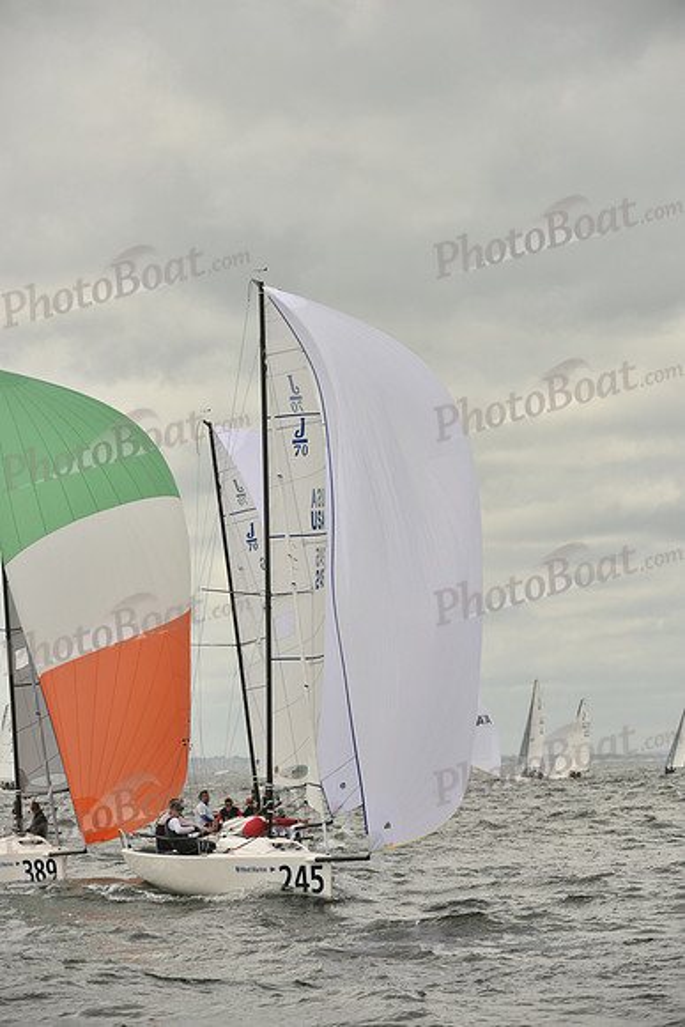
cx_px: 342
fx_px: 6845
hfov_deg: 5.7
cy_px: 514
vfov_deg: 8.6
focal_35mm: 240
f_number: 8
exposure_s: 1/1250
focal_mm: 240
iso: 320
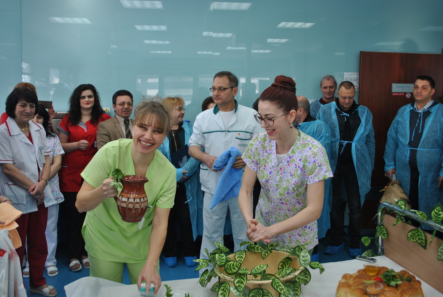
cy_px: 148
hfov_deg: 53.1
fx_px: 444
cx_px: 222
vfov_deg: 37.0
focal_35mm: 36
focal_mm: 24
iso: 200
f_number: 4
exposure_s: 1/60
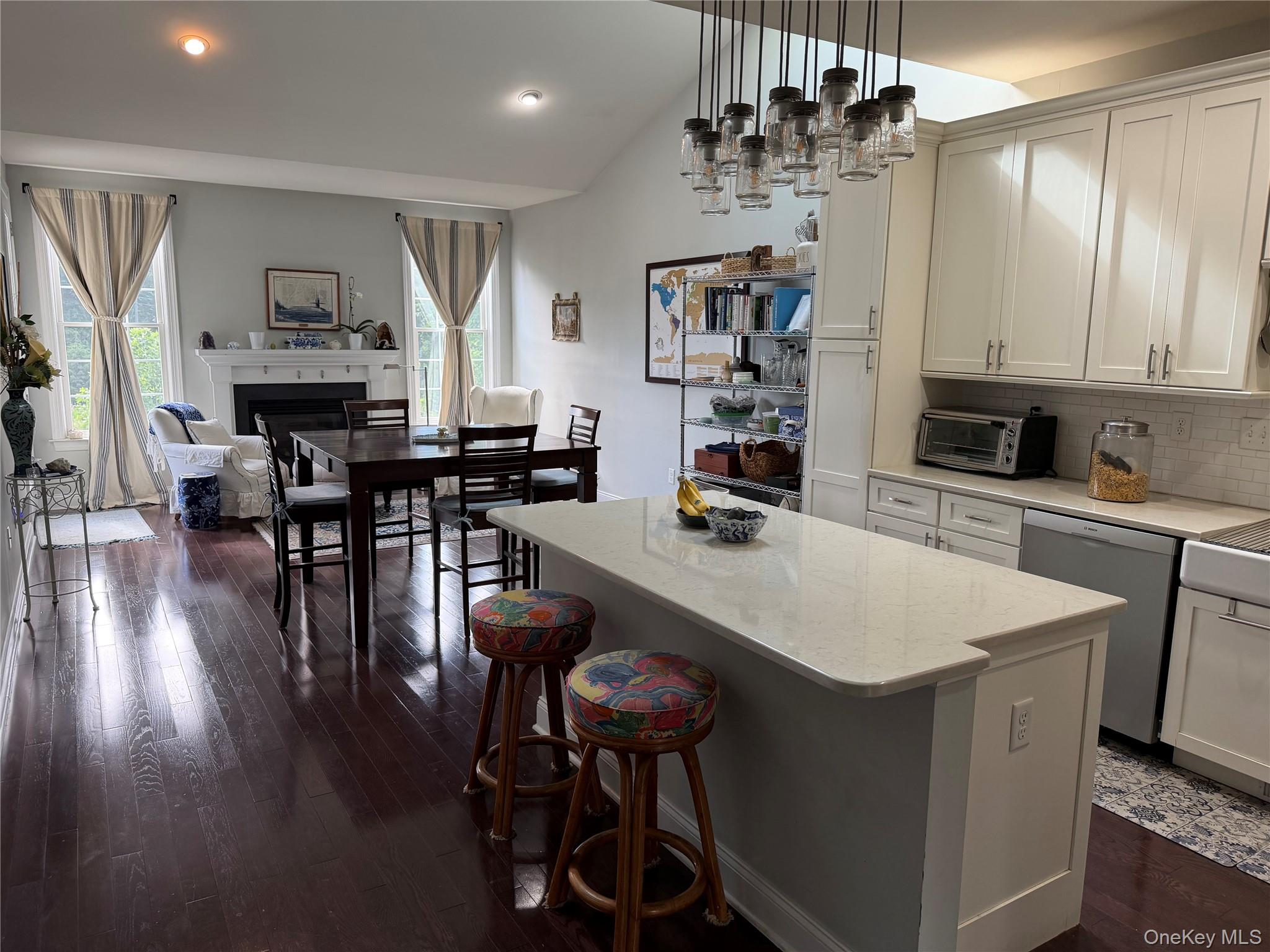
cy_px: 476
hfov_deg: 71.6
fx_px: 881
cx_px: 635
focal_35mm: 24
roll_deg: -0.2
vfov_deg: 56.8
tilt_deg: -9.5
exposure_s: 1/120
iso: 160
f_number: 1.78
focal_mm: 6.76
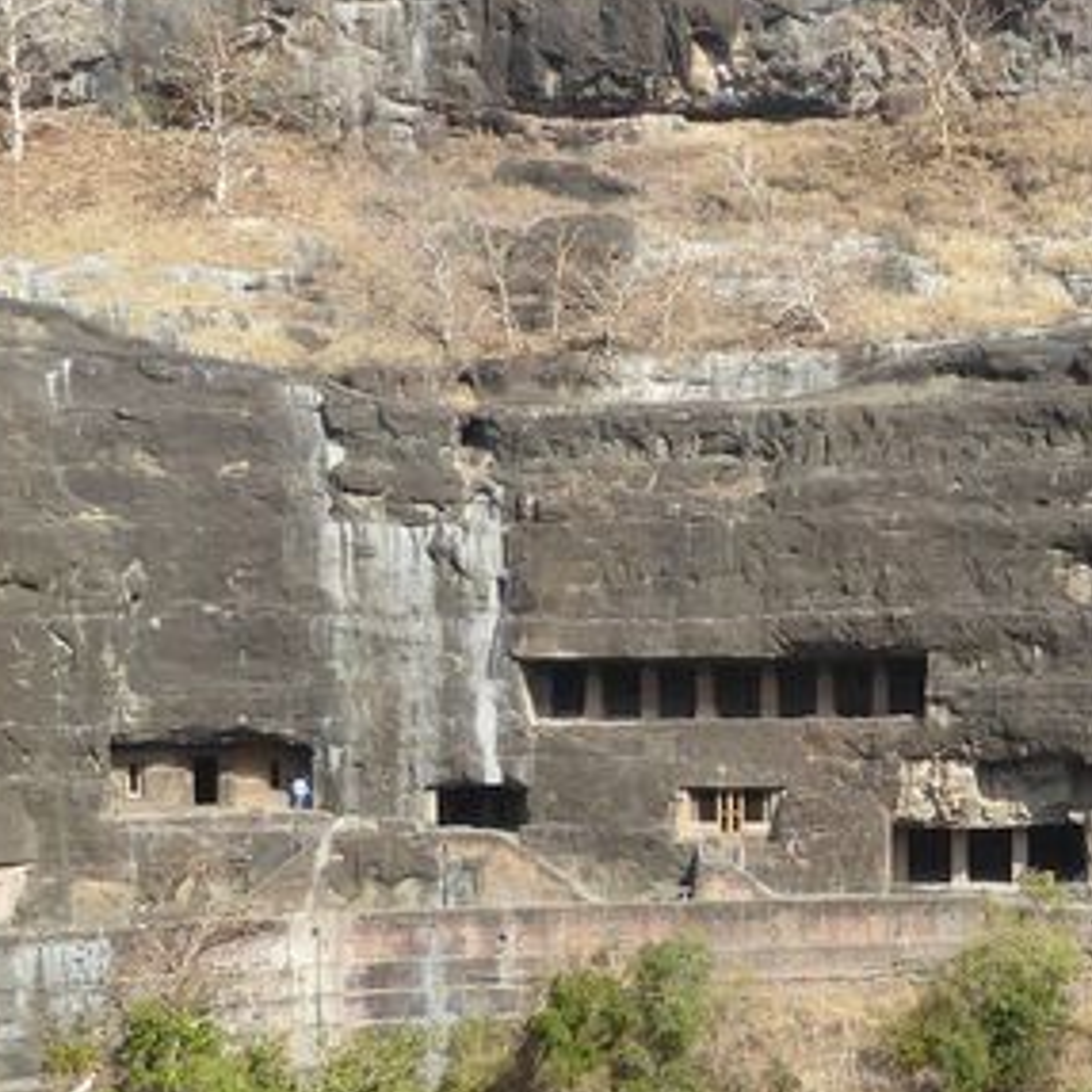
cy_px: 603
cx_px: 985
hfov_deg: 20.2
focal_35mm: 84
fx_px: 2998
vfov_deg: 20.6
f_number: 3.6
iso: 80
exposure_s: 1/400
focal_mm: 5.8
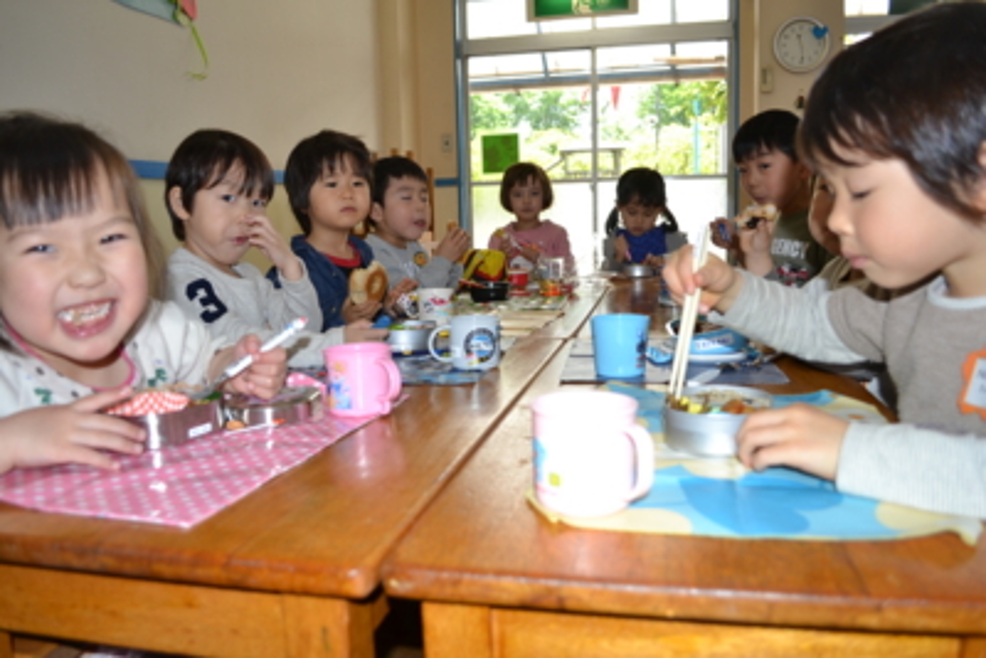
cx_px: 493
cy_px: 329
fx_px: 740
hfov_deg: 67.4
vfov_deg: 48.0
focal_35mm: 27
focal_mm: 18
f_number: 4
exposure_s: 1/125
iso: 180
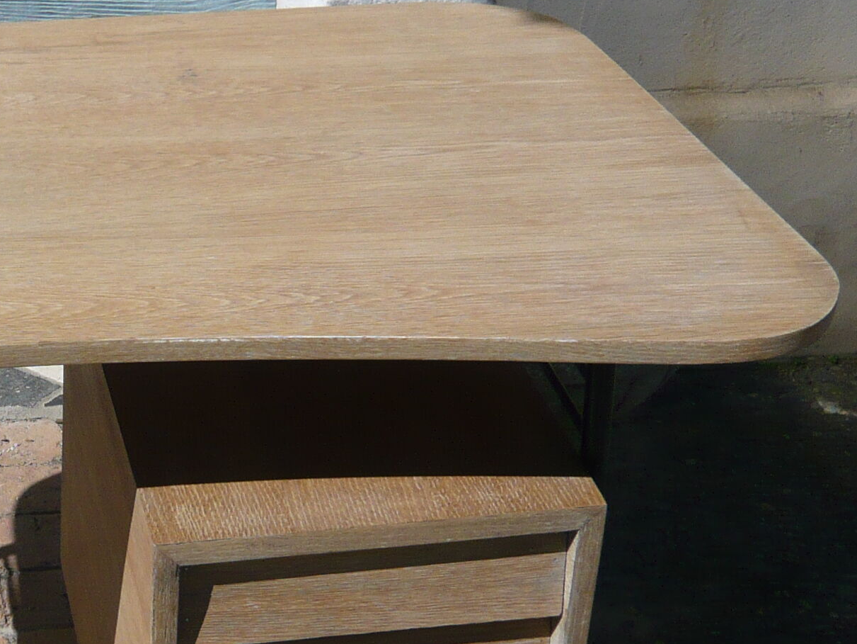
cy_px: 397
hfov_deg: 25.8
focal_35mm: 71
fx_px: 1758
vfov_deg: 20.7
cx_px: -33
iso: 100
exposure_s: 1/320
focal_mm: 4.6
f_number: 8
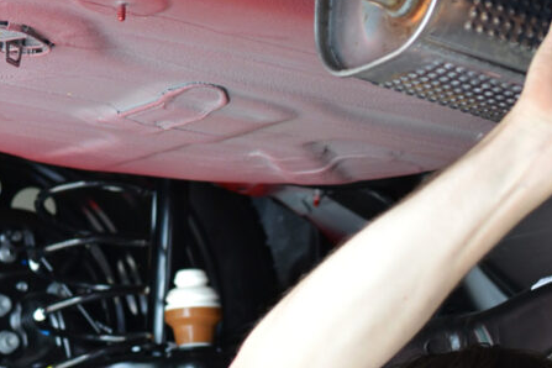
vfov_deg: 7.9
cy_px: 467
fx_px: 2637
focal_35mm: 172
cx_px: 747
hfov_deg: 11.6
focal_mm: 50
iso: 1100
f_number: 3.5
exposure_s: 1/200
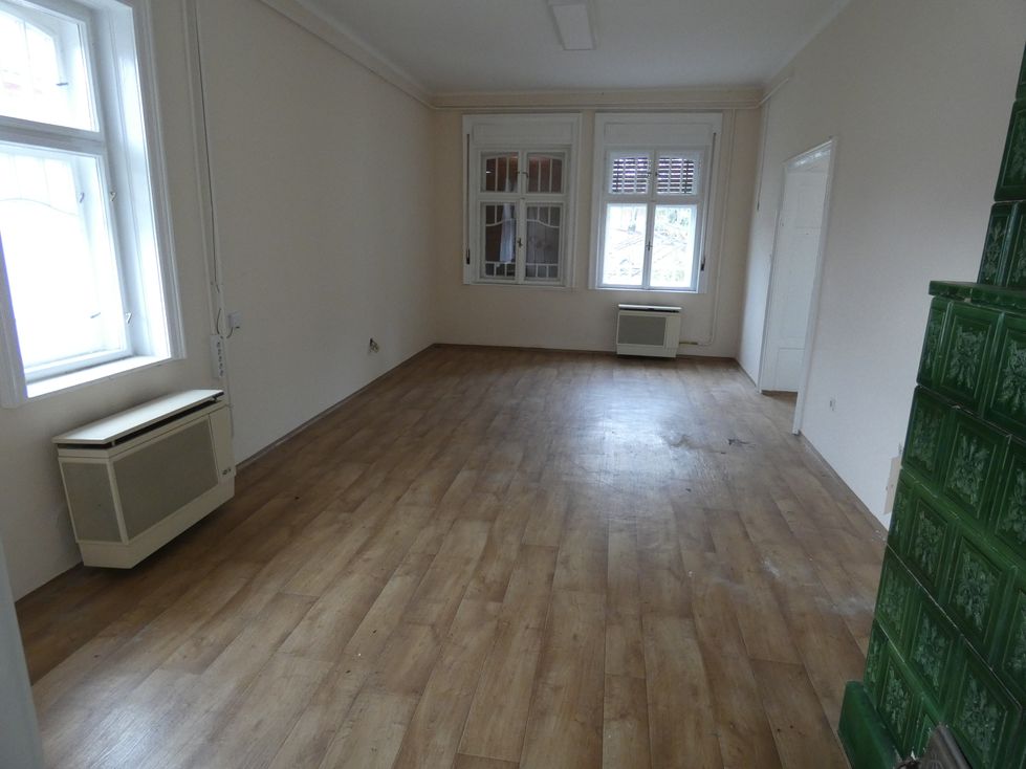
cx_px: 513
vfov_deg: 66.0
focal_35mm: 20
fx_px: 593
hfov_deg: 81.8
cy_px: 384
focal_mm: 3.6
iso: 250
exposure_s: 1/60
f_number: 2.8
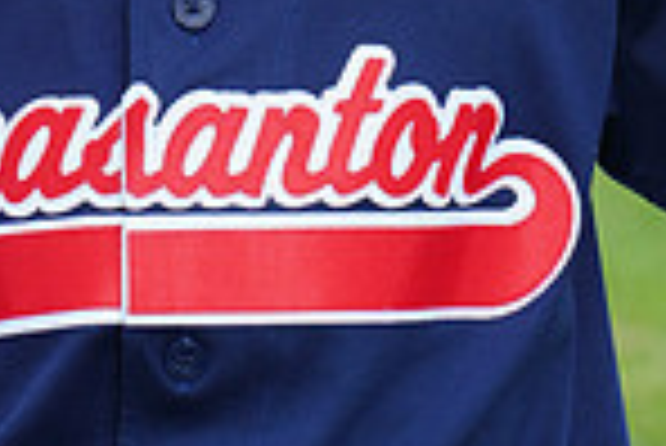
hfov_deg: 2.9
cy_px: -340
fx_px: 13240
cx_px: 320
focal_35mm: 715
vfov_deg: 1.9
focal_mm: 182
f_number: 9
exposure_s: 1/250
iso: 200
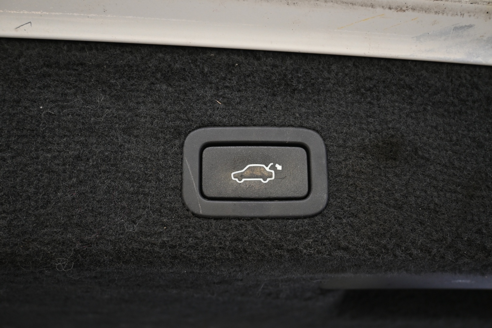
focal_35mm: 39
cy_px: 164
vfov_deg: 34.2
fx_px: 533
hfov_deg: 49.6
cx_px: 246
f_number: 4.5
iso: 640
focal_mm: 26
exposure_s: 1/40
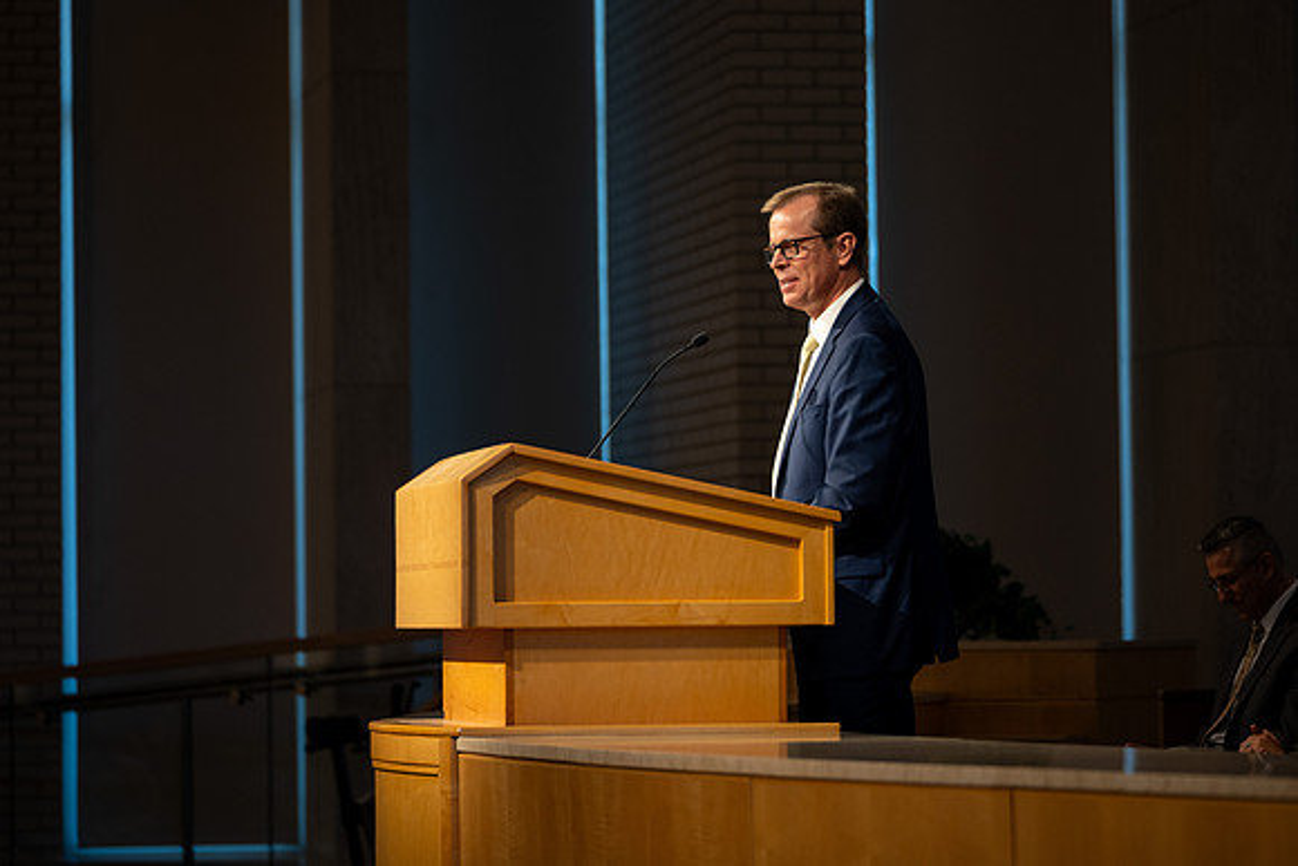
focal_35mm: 143
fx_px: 5157
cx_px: 742
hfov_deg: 14.3
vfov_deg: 9.6
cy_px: 371
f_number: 2.8
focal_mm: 125
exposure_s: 1/125
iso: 500
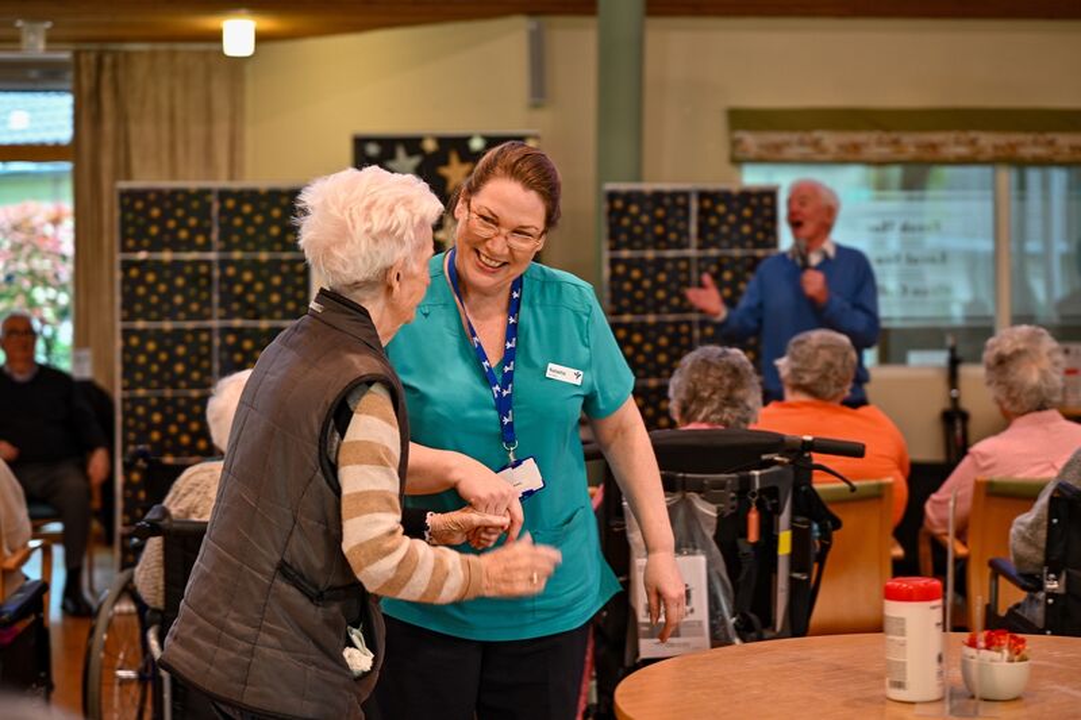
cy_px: 360
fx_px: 2101
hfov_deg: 28.8
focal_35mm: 70
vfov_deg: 19.4
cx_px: 540
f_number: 3.2
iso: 400
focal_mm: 70
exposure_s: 1/60
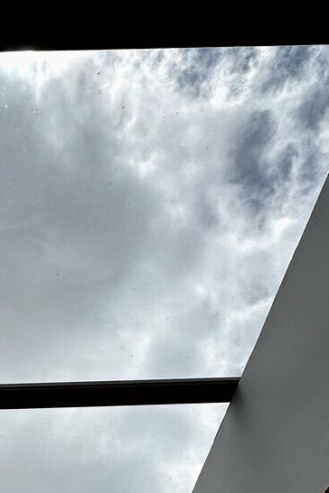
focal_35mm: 32
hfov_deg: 36.9
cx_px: 0
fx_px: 439
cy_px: 417
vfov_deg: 53.4
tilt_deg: +49.7
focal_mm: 2.22
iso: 50
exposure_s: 1/7299
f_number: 2.2
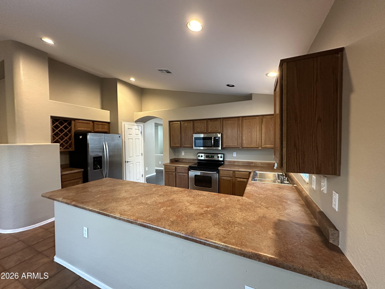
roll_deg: +0.7
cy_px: 144
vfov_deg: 85.7
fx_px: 156
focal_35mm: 14
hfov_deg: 102.1
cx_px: 192
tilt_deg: -1.1
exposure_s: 1/60
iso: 640
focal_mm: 2.22
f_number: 2.2
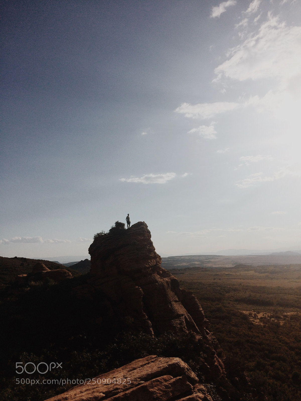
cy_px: 200
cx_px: 150
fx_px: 336
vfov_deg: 61.7
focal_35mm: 29
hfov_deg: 48.2
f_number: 2.2
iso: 32
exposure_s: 1/10309
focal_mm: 4.15
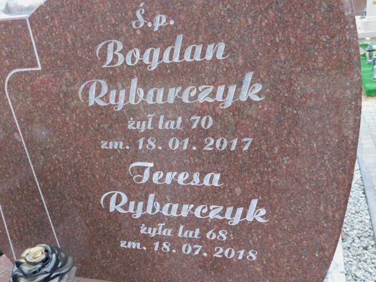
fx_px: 391
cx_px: 188
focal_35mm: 36
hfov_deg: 51.4
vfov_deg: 39.7
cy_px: 141
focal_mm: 6.3
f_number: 3.5
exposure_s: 1/40
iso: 125
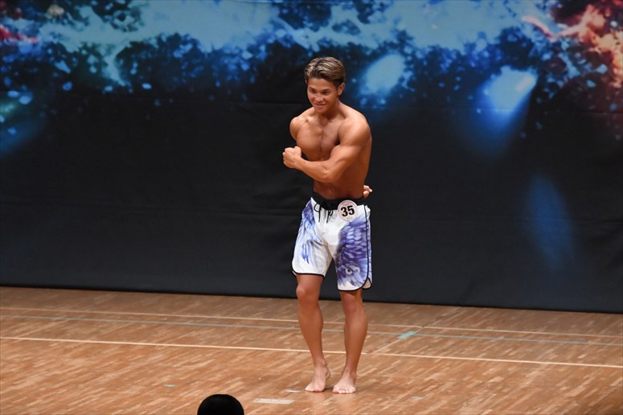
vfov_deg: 4.8
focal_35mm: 285
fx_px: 4930
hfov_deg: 7.2
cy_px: 208
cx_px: 312
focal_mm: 190
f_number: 5.6
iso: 6400
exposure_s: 1/400
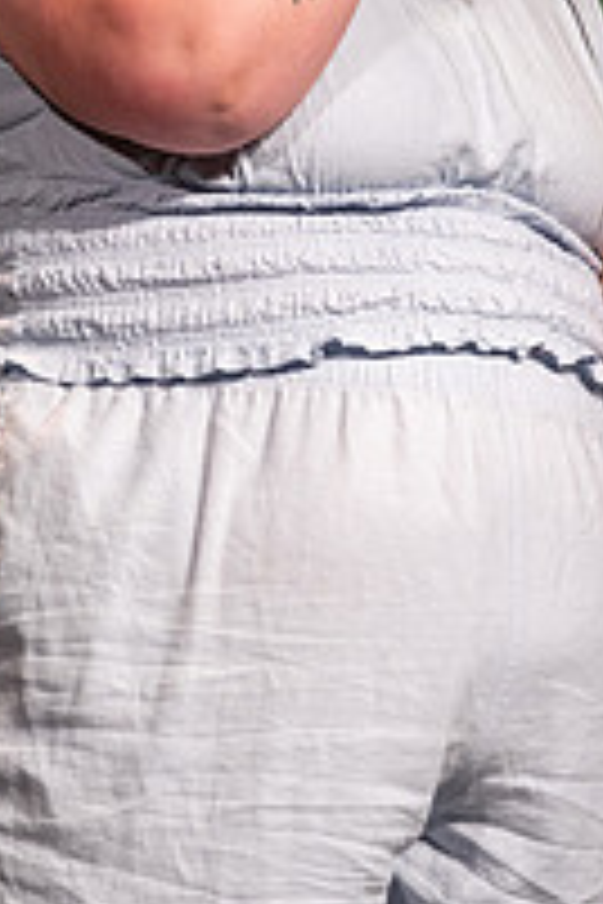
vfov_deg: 4.4
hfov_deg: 2.9
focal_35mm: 470
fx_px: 11808
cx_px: 284
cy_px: 108
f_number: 2.8
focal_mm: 140
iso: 640
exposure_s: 1/210
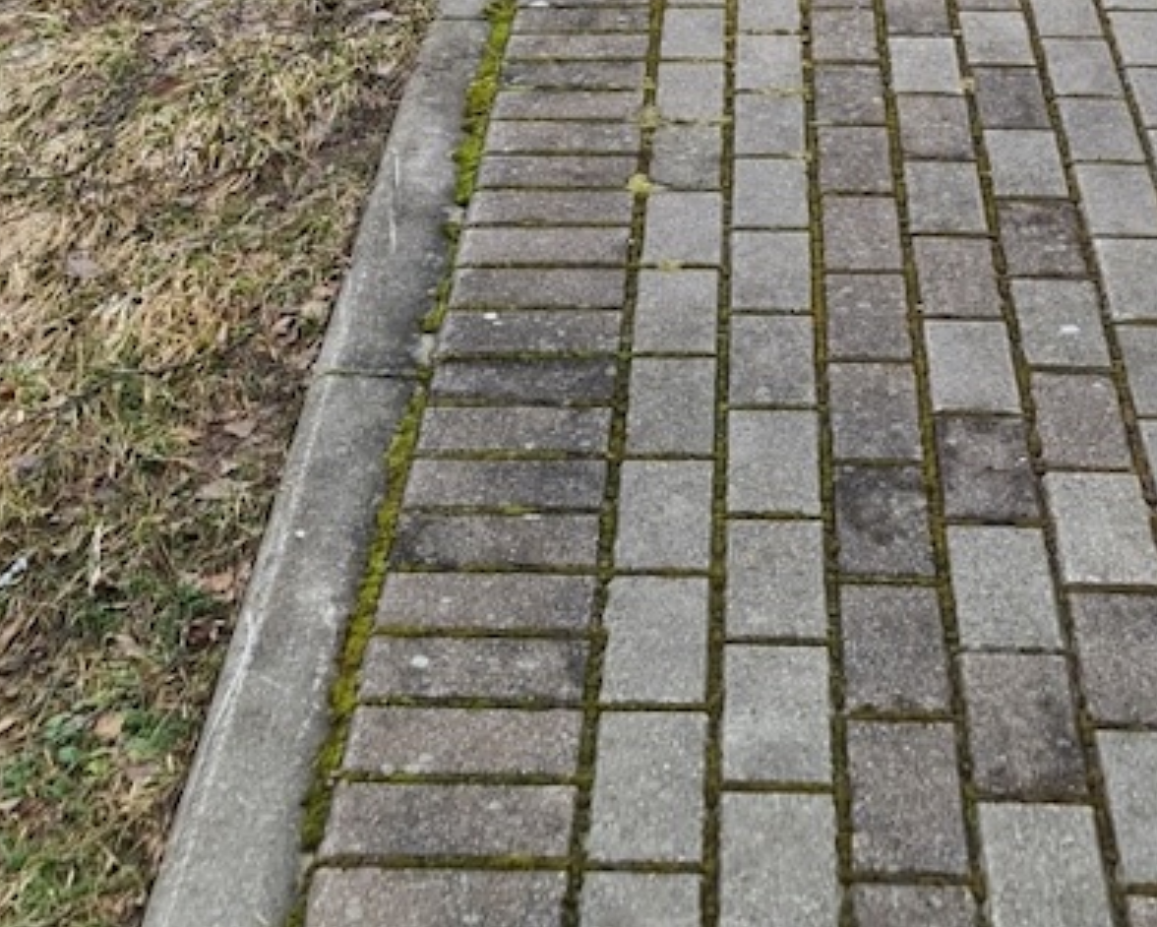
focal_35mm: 83
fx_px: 2844
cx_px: 673
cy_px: -542
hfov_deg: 23.0
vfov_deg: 16.5
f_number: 1.8
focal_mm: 7
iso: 50
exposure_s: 1/129
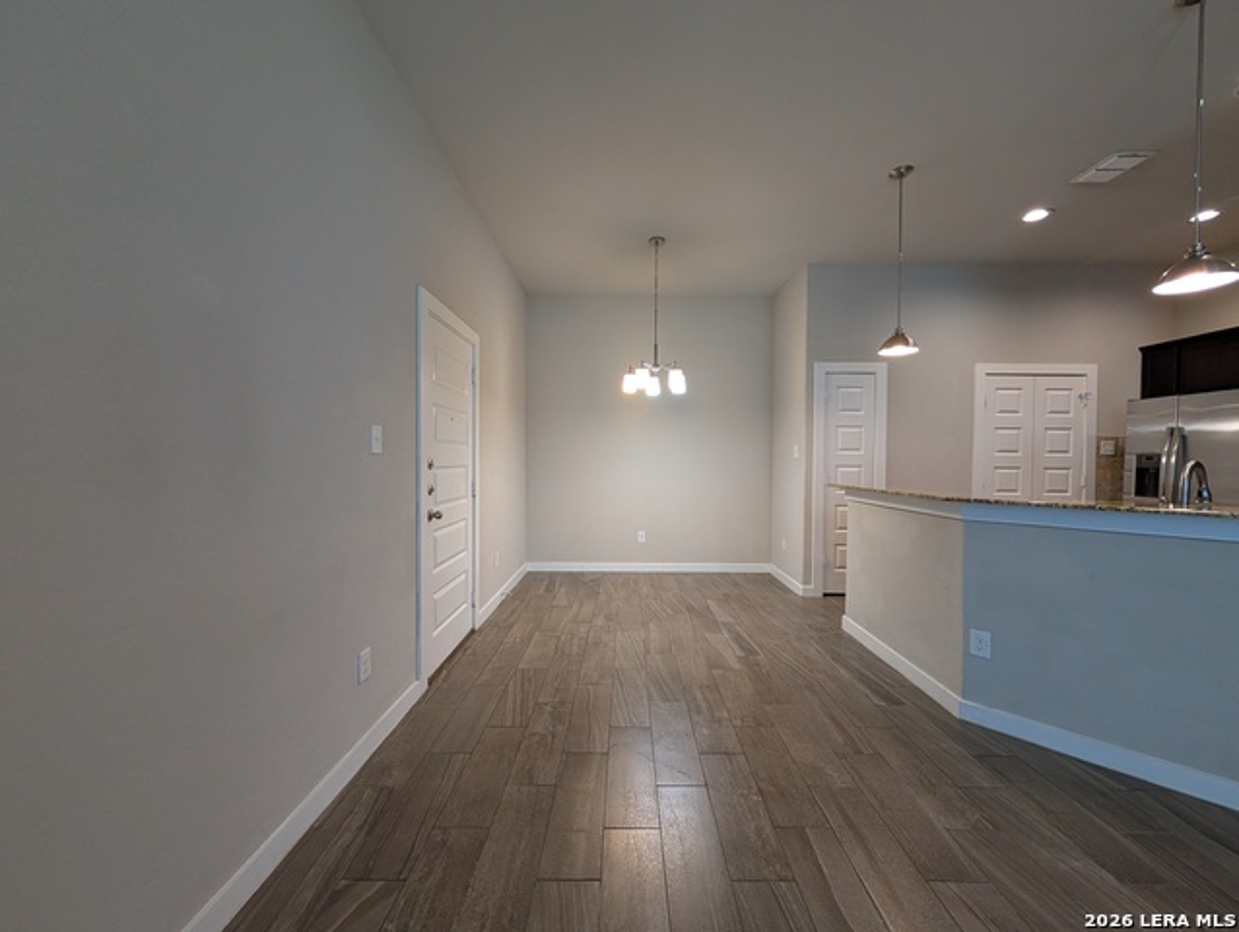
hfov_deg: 110.5
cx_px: 620
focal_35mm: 12
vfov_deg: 94.6
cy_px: 466
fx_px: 430
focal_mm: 2.02
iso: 444
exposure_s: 1/120
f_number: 1.7
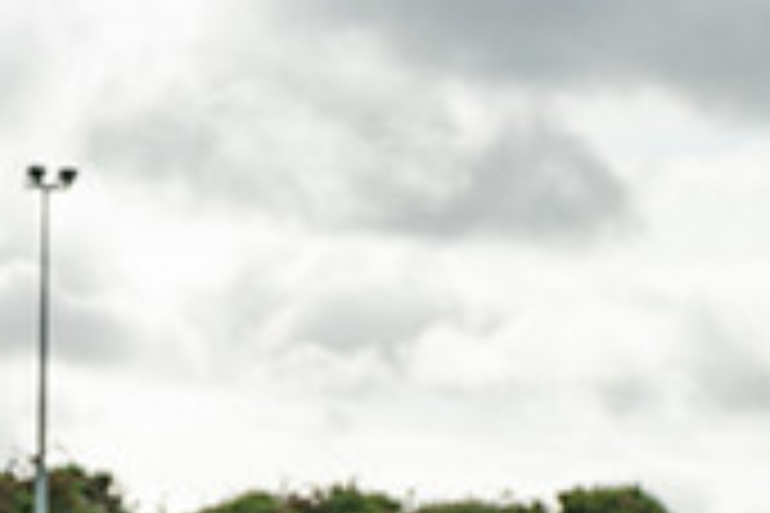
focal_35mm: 237
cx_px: 221
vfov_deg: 5.7
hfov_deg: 8.7
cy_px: 848
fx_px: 5069
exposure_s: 1/2000
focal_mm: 70
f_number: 2.8
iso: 100
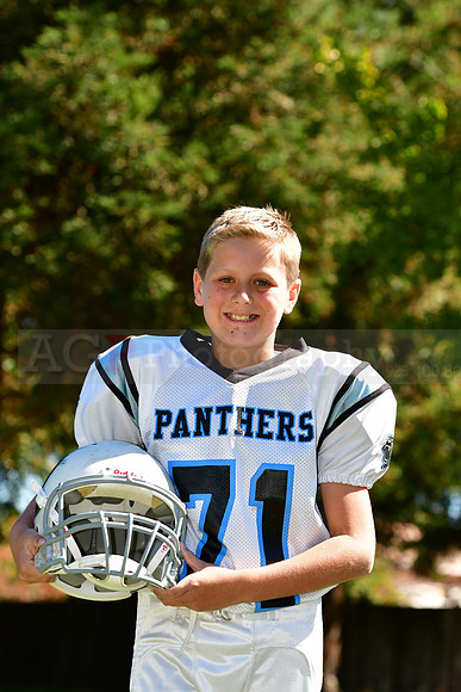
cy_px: 346
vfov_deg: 14.4
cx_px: 230
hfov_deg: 9.6
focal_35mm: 142
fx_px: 2735
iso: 400
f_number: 4.5
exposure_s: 1/1250
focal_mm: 95
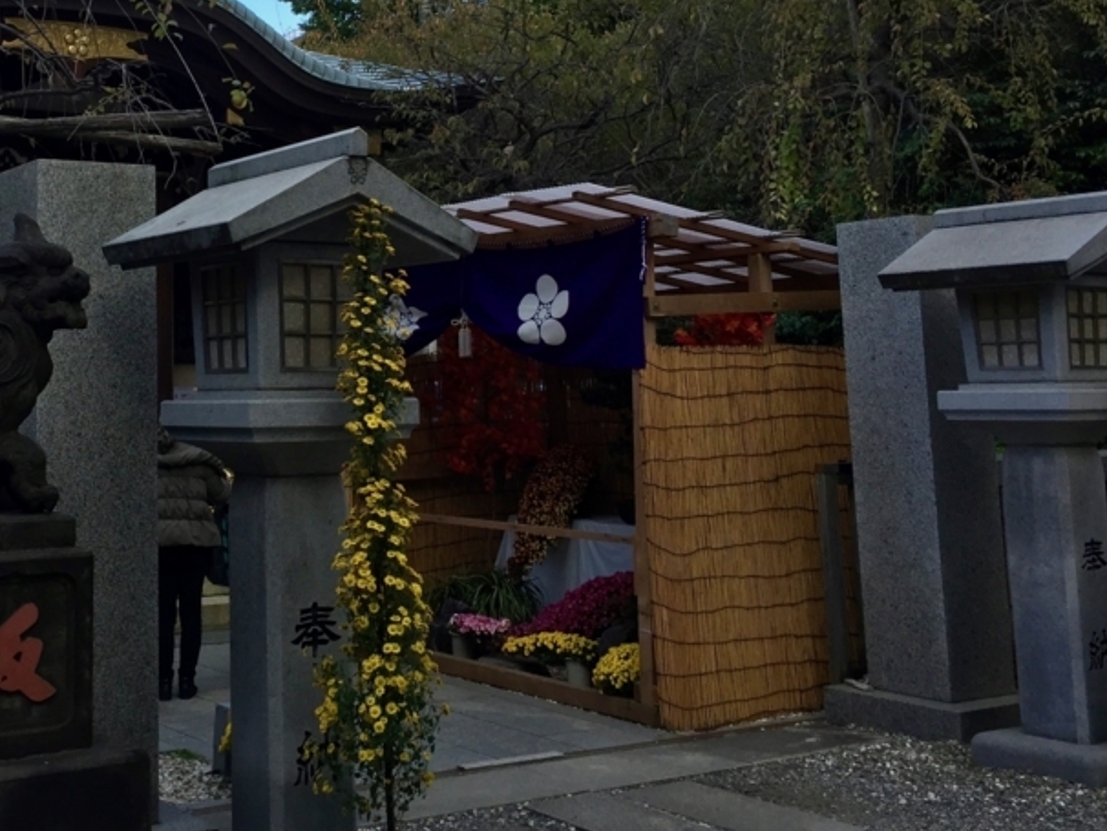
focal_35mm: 49
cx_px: 239
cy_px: 195
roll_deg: +0.3
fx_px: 1568
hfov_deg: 37.6
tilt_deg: +6.9
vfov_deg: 29.2
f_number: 2.2
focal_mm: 4.15
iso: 32
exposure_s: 1/746
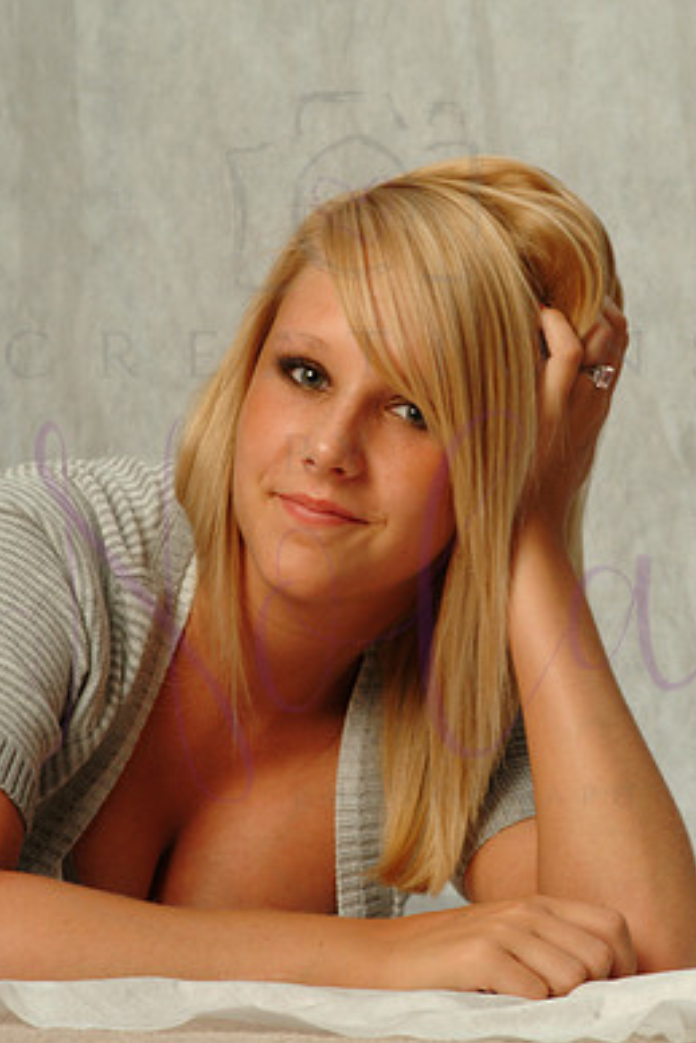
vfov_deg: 8.1
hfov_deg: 5.4
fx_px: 7318
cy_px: 449
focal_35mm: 253
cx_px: 364
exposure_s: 1/125
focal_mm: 145
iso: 400
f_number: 13
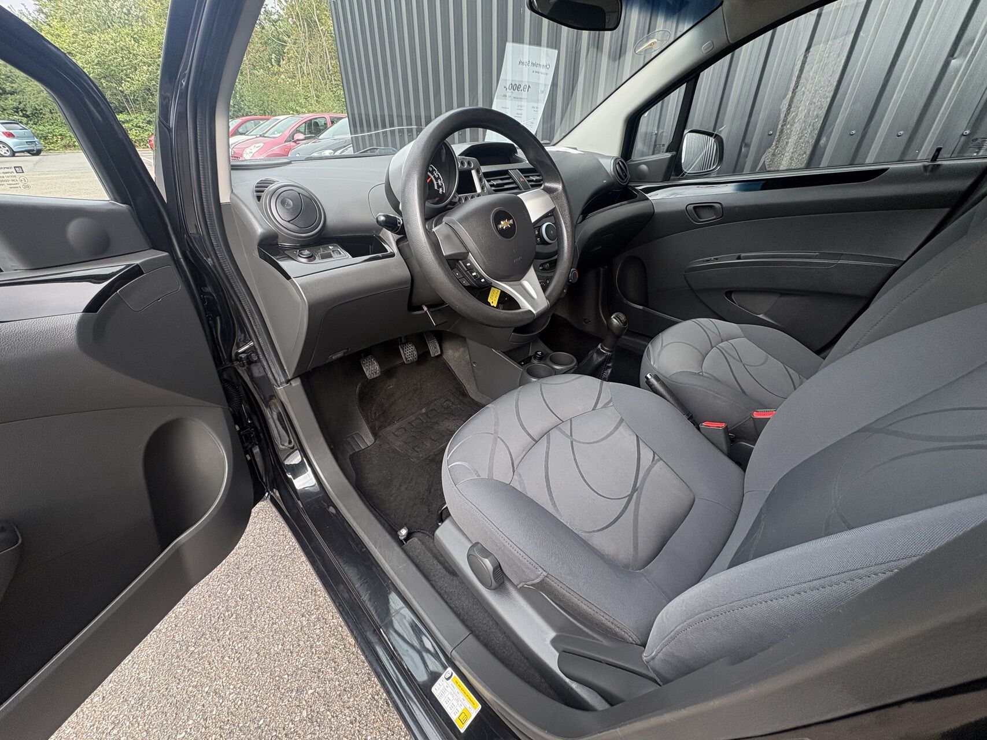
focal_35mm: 14
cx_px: 494
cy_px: 370
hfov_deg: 102.1
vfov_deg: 85.7
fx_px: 399
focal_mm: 2.22
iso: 40
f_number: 2.2
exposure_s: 1/299
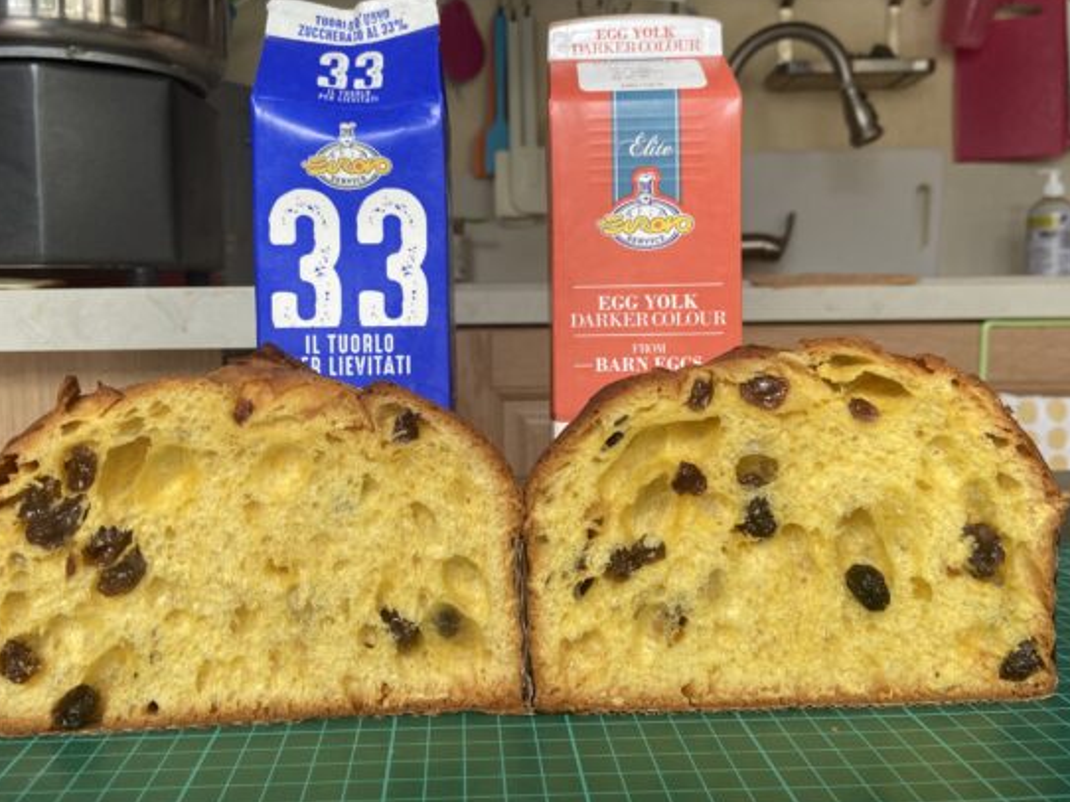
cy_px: 356
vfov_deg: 44.1
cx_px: 500
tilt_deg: -2.3
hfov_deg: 56.8
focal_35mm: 32
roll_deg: -0.3
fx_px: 989
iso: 100
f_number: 1.8
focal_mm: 4.25
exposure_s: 1/121
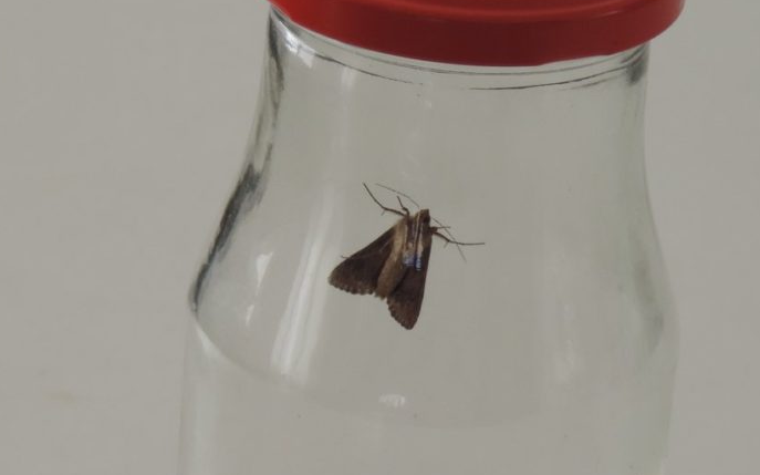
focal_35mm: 316
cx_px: 378
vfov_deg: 4.2
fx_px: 6544
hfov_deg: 6.6
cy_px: 384
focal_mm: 35.6
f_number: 4.6
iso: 400
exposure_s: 1/100
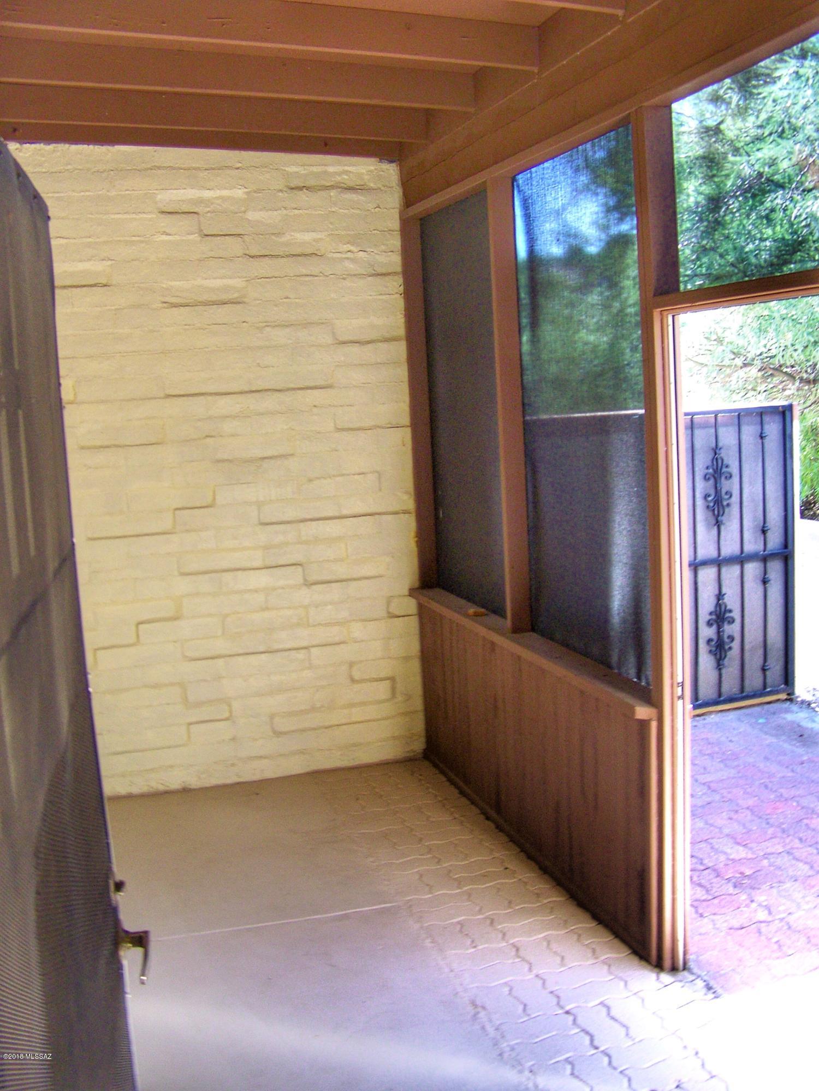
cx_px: 410
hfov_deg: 39.7
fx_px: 1136
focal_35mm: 36
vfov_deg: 51.4
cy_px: 546
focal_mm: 5.85
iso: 160
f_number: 2.8
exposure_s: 1/30
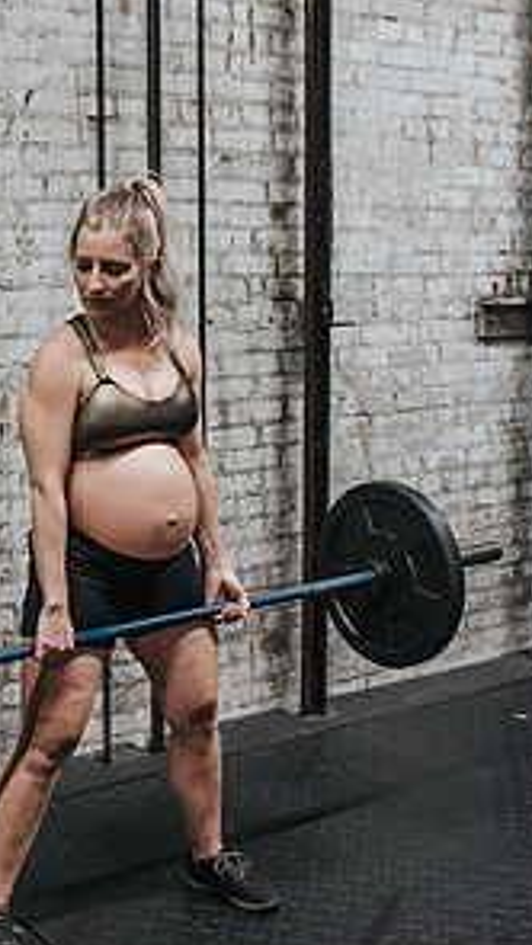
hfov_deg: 21.1
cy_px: 426
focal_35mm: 56
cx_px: 83
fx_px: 1404
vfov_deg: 37.2
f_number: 3.2
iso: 800
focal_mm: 35
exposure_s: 1/250
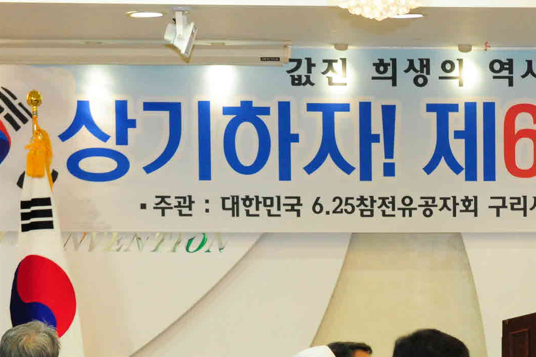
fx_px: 2992
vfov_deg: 6.8
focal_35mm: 201
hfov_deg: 10.1
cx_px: 670
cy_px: 509
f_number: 5.6
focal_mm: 70
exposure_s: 1/60
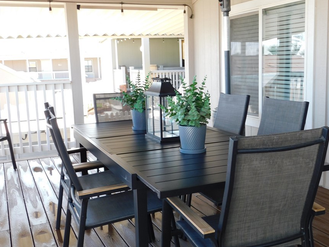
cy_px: 122
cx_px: 183
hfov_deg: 43.8
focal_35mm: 43
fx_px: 409
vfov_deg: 33.6
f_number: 3.5
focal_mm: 6.3
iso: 125
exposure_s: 1/100
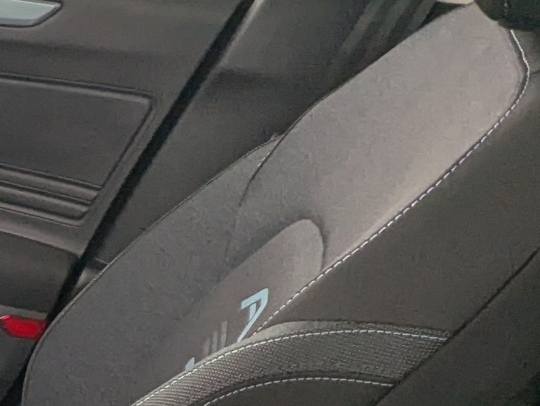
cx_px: -438
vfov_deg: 17.3
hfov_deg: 19.4
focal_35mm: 75
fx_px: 1172
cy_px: 649
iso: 43
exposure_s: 1/24.5
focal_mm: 2.35
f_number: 2.2
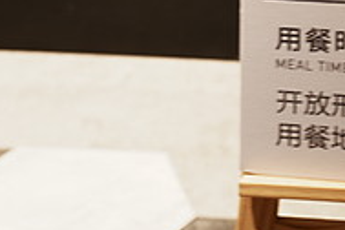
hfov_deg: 10.6
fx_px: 1810
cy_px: -206
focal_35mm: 189
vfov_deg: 7.0
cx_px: 467
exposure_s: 1/3
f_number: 2.8
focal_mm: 45.7
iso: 125
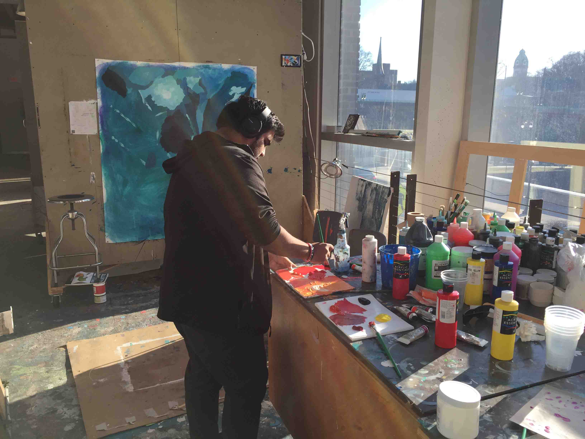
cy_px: 220
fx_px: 490
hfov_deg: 61.7
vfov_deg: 48.2
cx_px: 292
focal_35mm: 29
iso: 32
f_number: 2.2
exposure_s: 1/482
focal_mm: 4.15
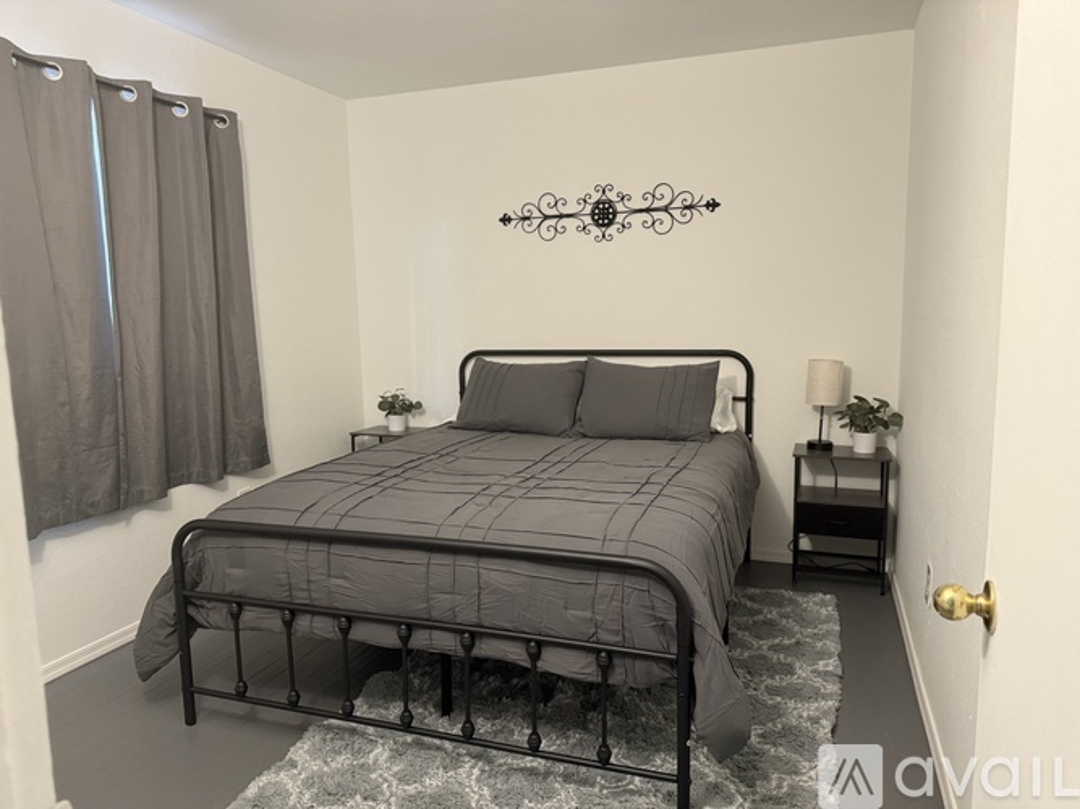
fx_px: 749
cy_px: 404
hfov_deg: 71.6
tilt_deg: -7.1
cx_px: 540
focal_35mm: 24
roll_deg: +1.0
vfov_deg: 56.8
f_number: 1.78
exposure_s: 1/60
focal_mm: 6.76
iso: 500
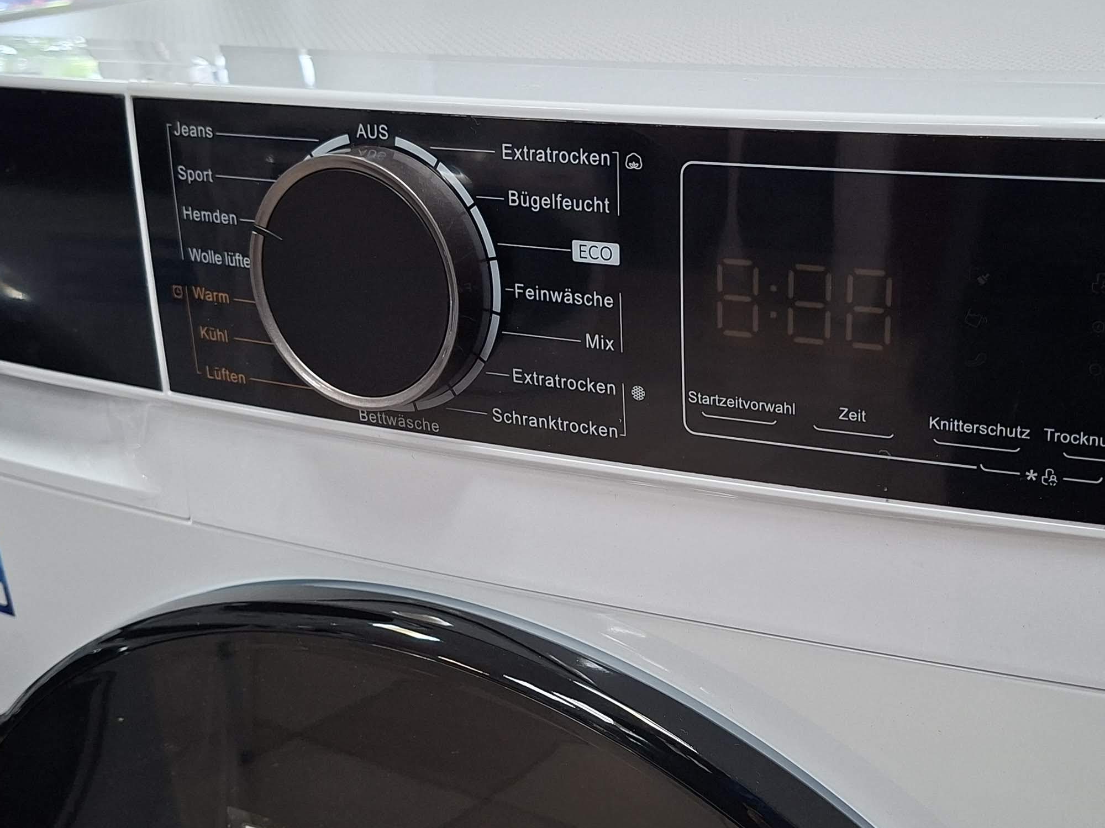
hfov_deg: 40.9
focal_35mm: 46
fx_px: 1468
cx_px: 694
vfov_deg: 31.5
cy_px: 468
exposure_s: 1/50
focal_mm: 5.54
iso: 160
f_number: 1.8
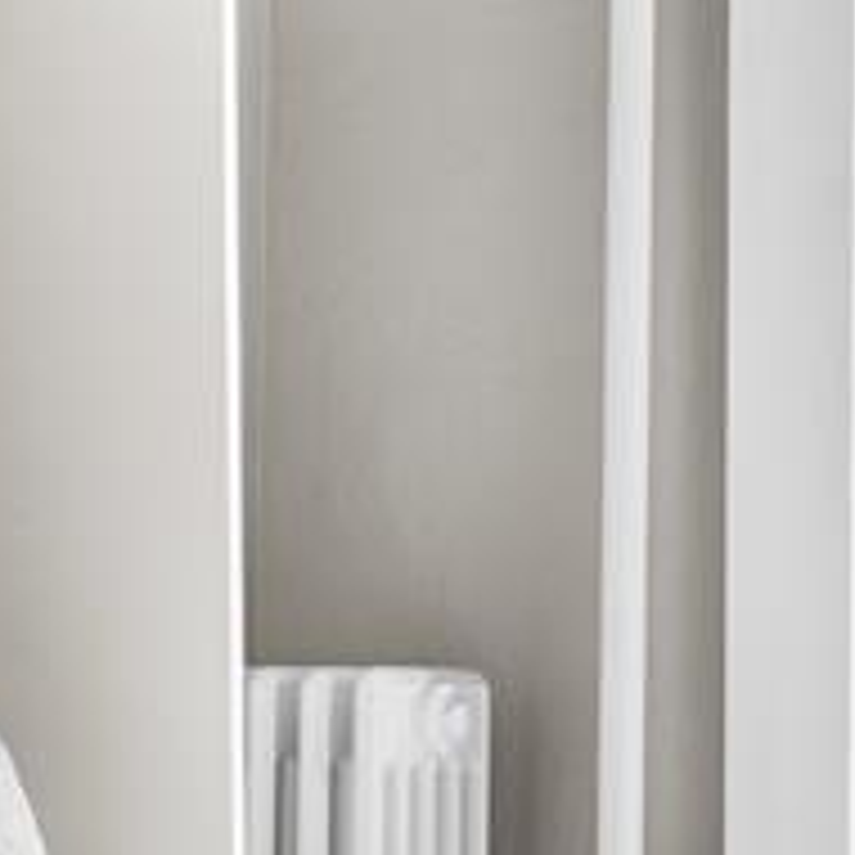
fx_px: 4080
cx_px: 14
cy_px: 774
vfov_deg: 11.9
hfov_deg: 11.8
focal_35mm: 146
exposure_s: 1/6
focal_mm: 34.5
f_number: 4
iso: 160
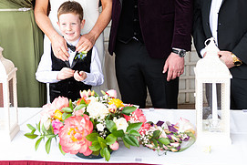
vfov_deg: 17.5
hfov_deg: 26.3
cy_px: 15
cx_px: 105
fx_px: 529
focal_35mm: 77
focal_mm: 36
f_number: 3.5
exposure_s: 1/160
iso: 200
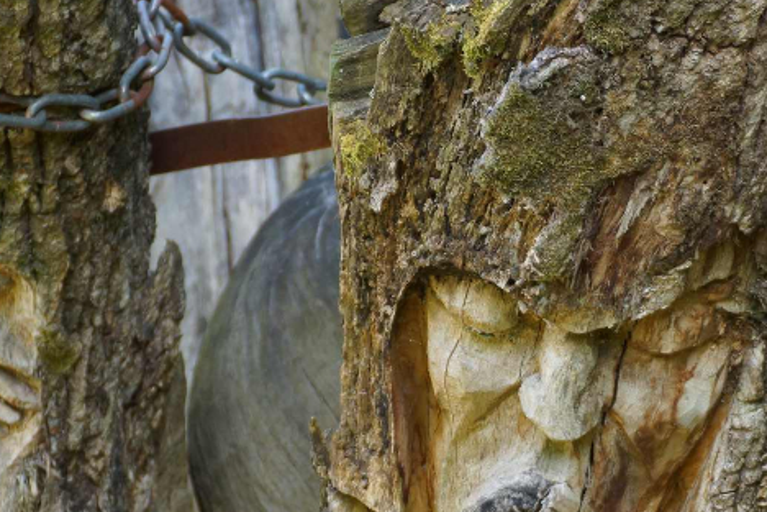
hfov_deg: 4.5
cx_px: 515
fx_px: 9842
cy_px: 377
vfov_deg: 3.0
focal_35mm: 462
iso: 400
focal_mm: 160
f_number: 5
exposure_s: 1/250
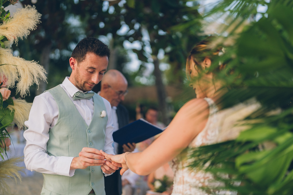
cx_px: 146
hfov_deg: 39.6
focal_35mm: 50
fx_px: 407
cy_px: 98
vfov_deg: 27.0
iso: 100
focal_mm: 50
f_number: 1.4
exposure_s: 1/1000
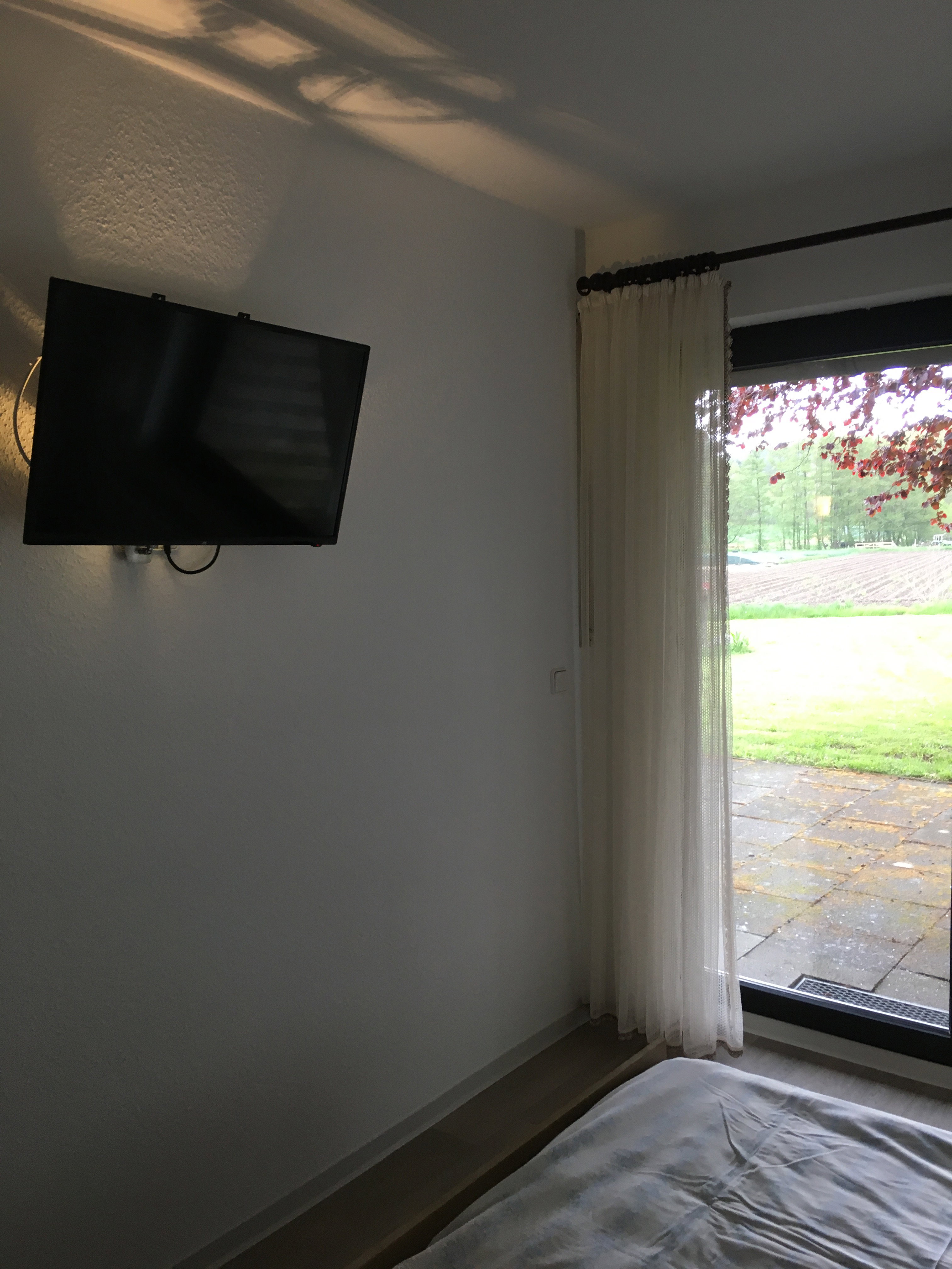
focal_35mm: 29
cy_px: 634
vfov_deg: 61.7
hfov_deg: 48.2
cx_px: 476
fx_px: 1063
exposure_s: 1/33
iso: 64
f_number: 2.2
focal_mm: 4.15
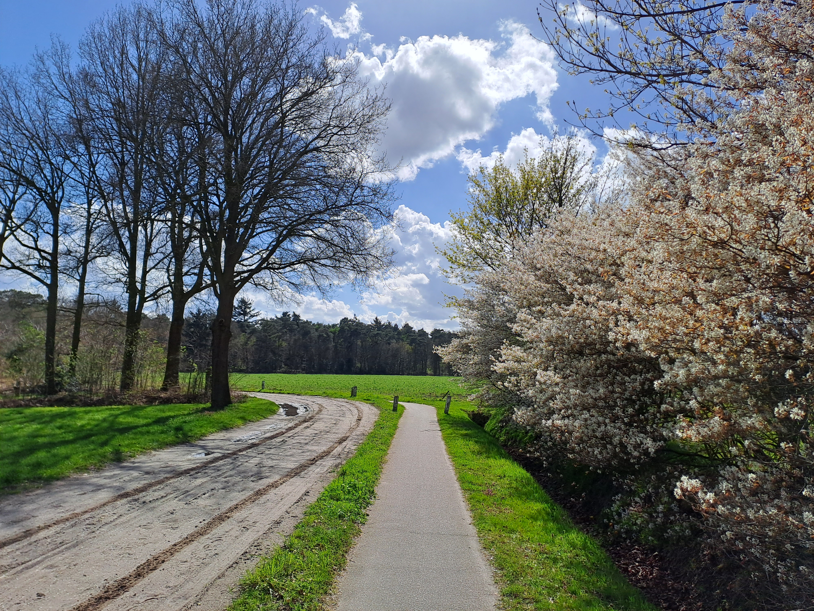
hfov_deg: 69.4
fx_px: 588
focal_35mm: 25
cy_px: 306
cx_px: 407
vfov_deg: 54.9
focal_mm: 4.65
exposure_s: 1/4132
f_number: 1.8
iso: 32
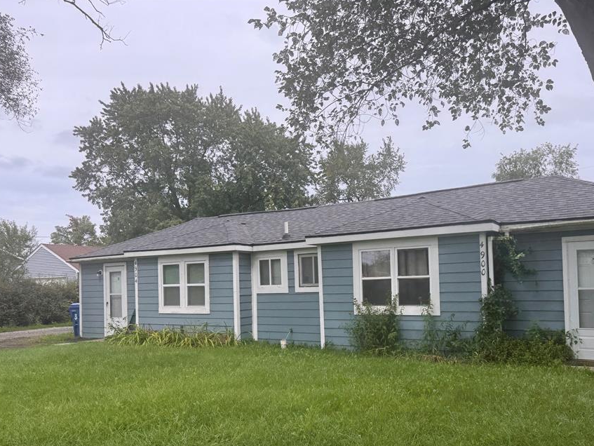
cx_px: 338
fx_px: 498
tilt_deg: +0.1
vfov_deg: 48.0
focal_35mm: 29
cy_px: 266
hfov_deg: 61.4
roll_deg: -0.5
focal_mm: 6.76
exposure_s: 1/3597
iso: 80
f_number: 1.78
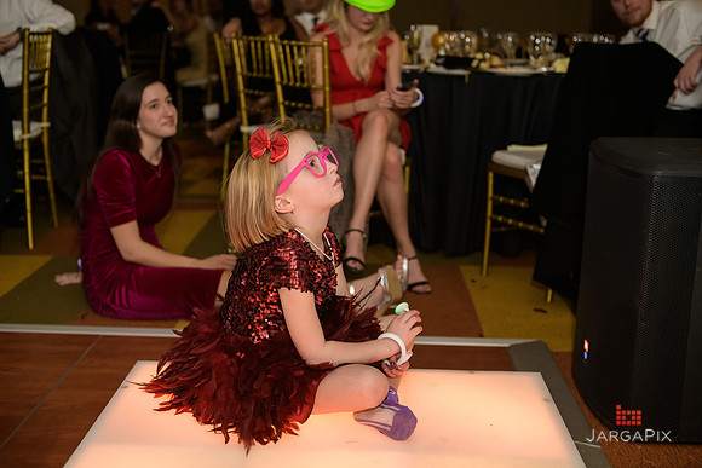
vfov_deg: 29.9
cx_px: 351
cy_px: 234
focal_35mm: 45
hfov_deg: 43.6
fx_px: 878
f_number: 3.2
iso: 1600
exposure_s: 1/125
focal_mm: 45
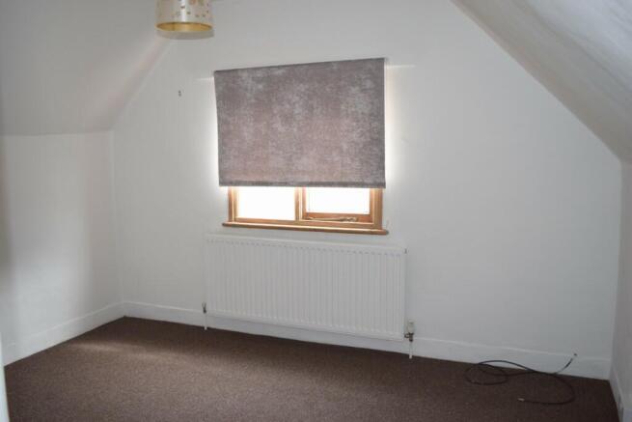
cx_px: 316
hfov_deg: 59.5
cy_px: 211
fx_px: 553
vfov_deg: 41.7
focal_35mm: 32
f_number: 4
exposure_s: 1/60
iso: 400
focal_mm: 21
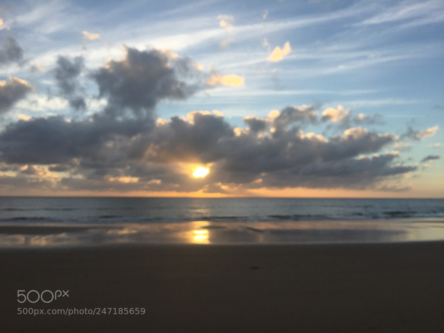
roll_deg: -0.5
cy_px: 166
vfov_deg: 48.2
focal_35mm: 29
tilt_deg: +4.5
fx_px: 372
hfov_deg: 61.7
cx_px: 222
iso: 32
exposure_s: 1/1799
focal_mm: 4.15
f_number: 2.2
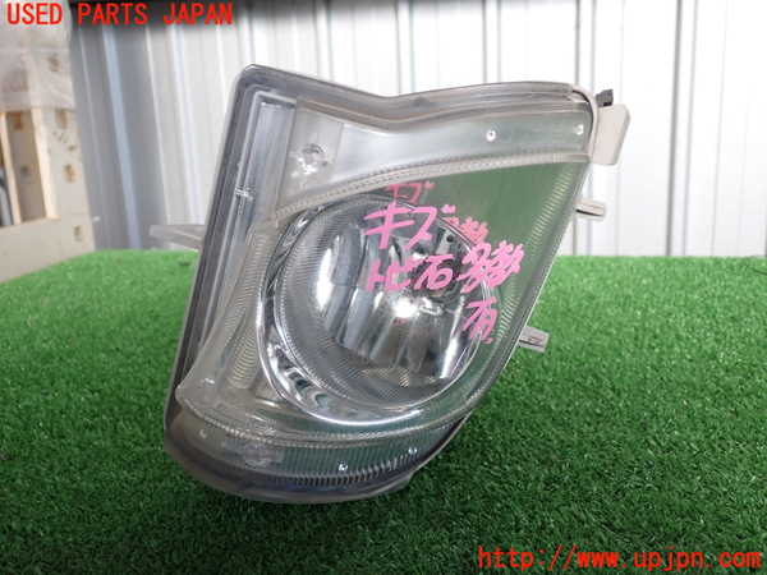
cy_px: 288
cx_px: 384
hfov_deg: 51.4
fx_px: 798
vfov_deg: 39.7
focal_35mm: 36
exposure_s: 1/125
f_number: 2.5
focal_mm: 6.37
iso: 100
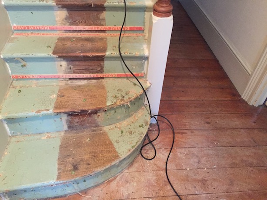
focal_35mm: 29
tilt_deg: -43.4
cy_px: 100
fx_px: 224
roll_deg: -4.2
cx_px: 134
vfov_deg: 48.3
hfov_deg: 61.6
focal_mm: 4.15
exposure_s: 1/17
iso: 400
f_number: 2.2
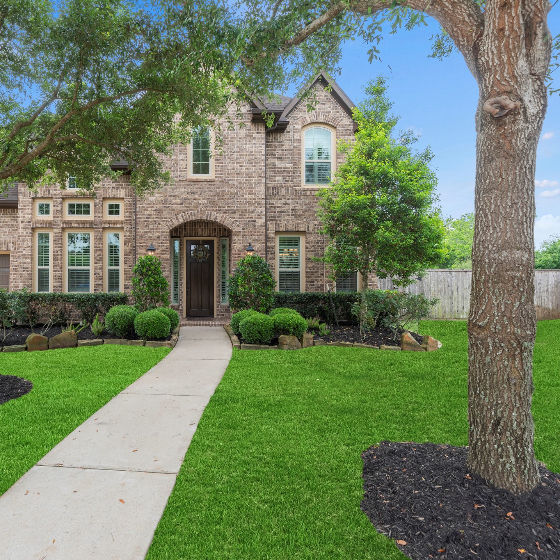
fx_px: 329
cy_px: 281
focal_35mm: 18
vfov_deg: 80.7
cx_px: 196
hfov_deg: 78.6
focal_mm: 14
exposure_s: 1/100
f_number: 8
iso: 220
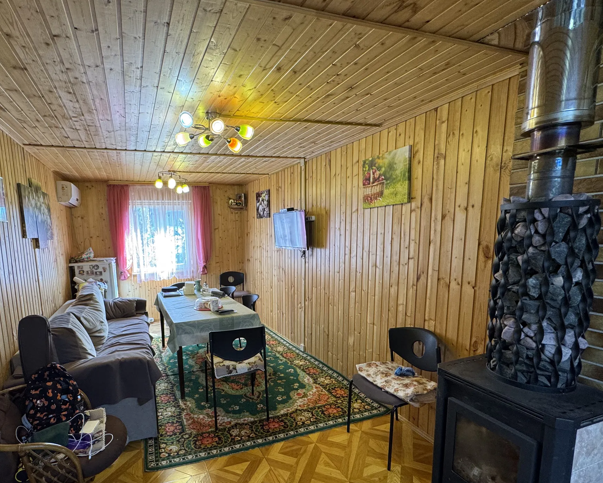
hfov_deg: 82.4
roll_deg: +1.7
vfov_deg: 70.3
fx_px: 339
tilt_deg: -8.6
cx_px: 245
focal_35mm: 19
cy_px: 284
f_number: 2.2
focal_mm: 2.22
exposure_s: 1/100
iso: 200
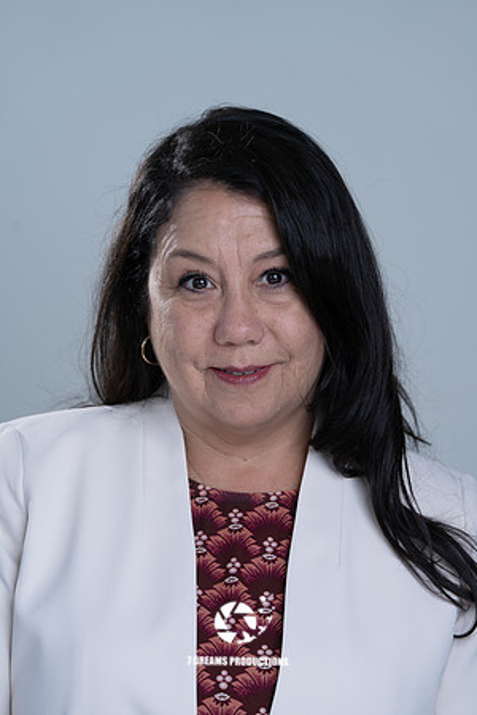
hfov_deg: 8.8
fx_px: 3100
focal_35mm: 156
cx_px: 238
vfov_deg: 13.2
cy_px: 358
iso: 160
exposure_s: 1/200
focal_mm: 156
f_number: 5.6
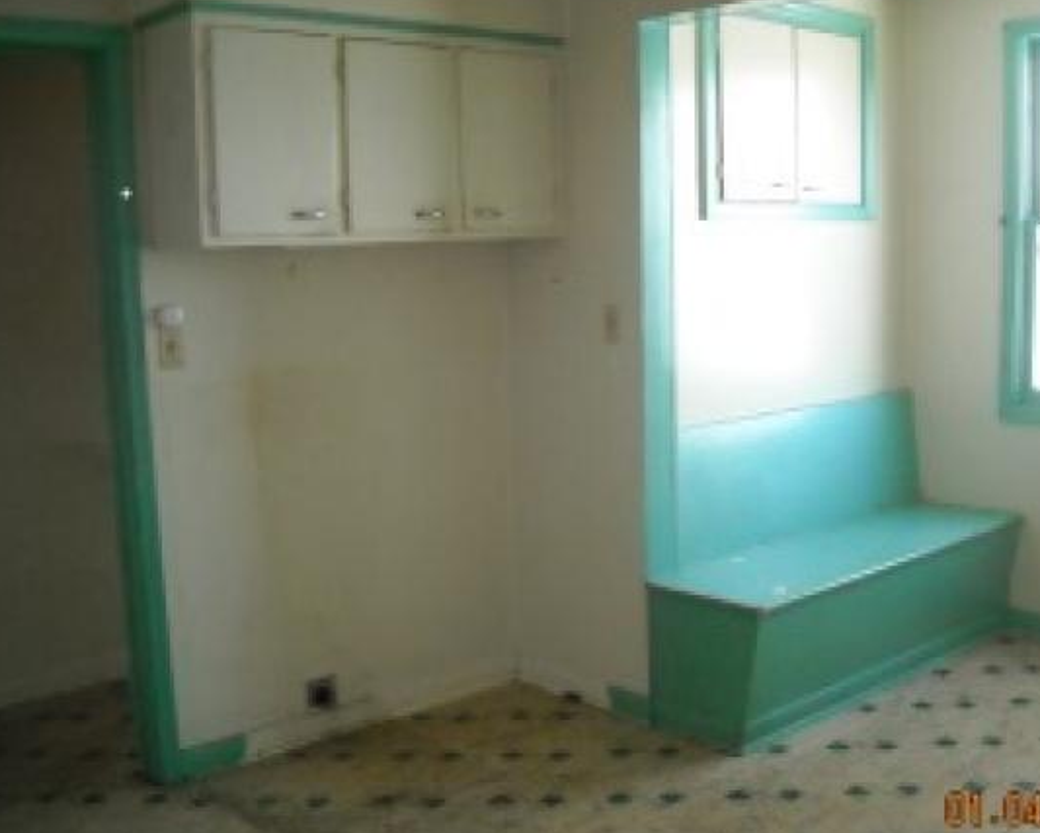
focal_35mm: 41
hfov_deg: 44.7
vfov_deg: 36.5
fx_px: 1263
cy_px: 439
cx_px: 570
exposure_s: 1/250
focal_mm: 5.7
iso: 702
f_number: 2.8
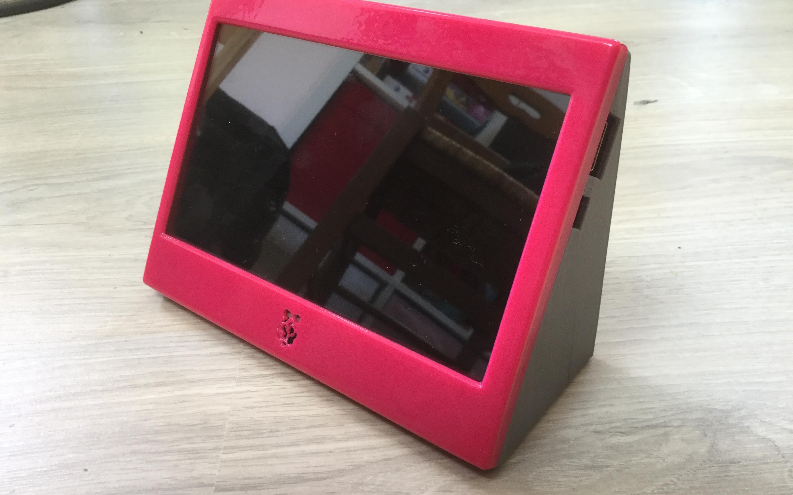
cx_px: 396
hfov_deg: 58.1
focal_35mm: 33
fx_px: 713
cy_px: 236
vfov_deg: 38.3
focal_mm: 3.3
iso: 80
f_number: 2.4
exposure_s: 1/33
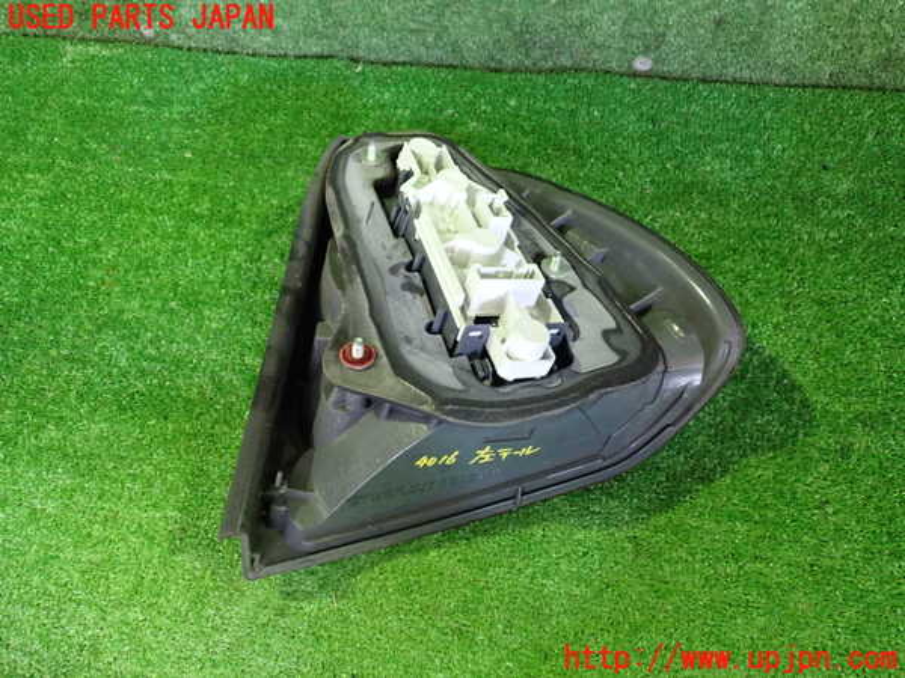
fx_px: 784
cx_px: 452
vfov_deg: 46.8
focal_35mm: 30
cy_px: 339
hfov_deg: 60.0
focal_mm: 5.4
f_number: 2.3
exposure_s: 1/30
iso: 800
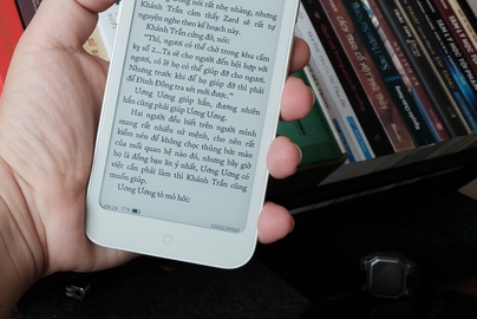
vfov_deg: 23.6
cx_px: 198
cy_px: 89
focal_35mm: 57
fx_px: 756
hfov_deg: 34.9
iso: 500
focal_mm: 24.3
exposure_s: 1/60
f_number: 9
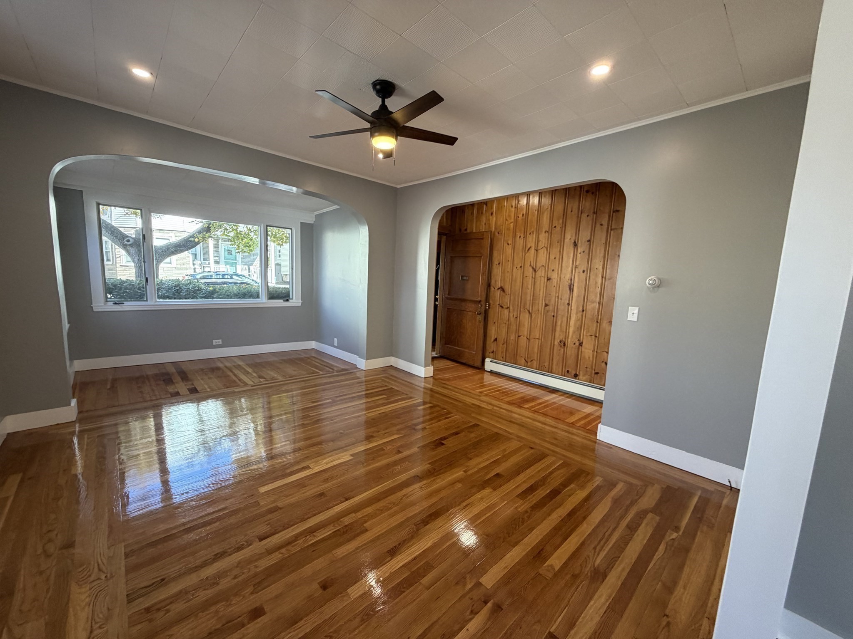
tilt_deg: -8.4
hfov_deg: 102.1
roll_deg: -2.5
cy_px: 320
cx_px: 426
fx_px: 345
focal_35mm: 14
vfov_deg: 85.7
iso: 200
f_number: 2.2
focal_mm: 2.22
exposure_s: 1/120
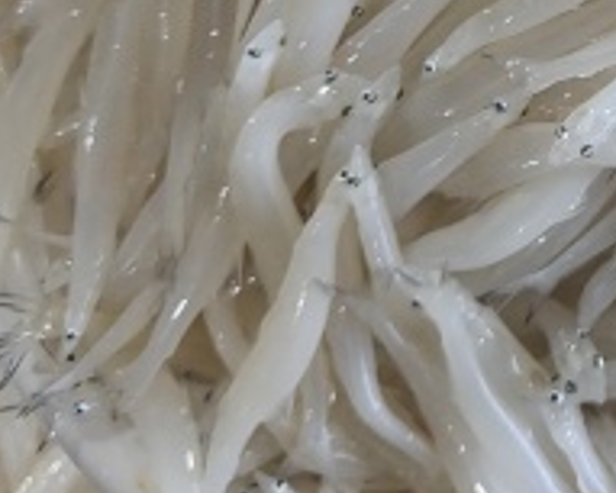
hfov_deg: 18.2
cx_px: 913
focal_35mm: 94
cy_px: -229
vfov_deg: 15.2
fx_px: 1715
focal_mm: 6.06
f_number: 1.6
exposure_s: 1/100
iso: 500
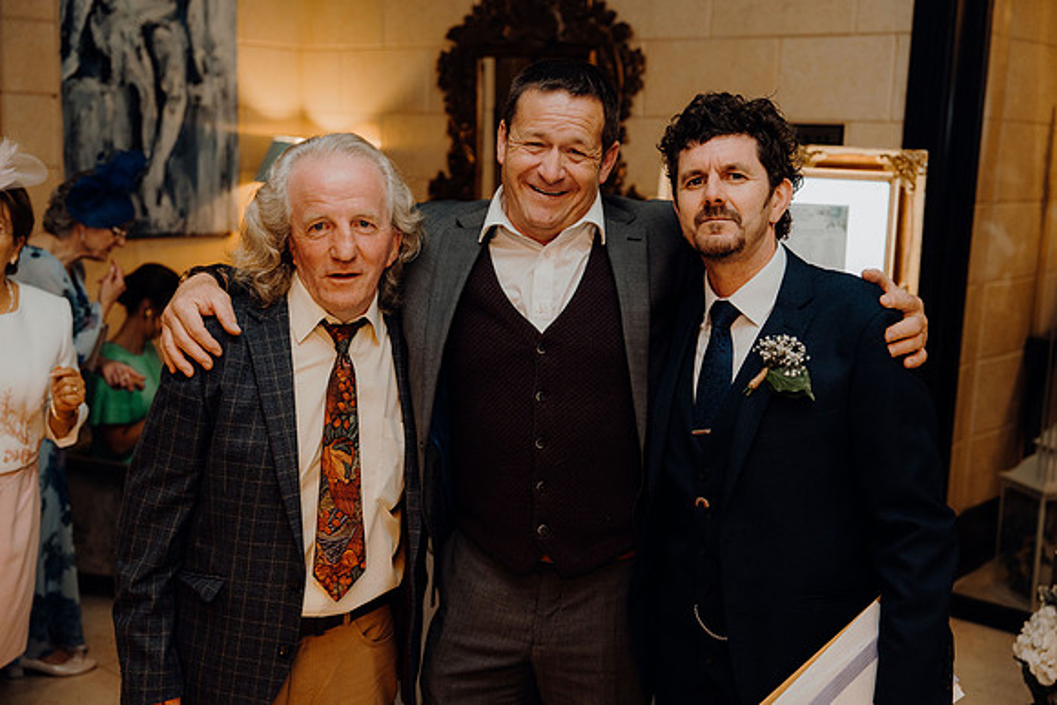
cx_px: 528
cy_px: 352
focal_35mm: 43
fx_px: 1263
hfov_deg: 45.4
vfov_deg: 31.2
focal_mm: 43
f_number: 2.8
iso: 1250
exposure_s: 1/200
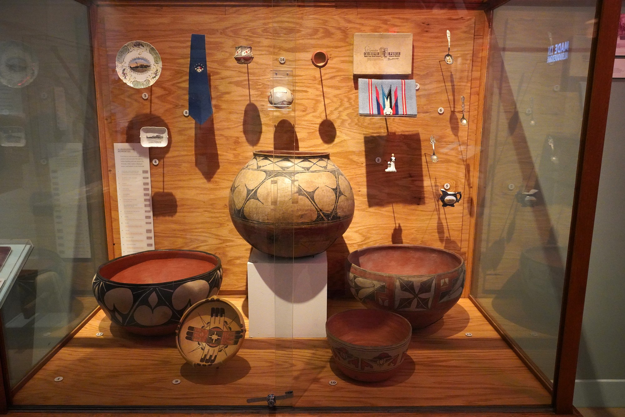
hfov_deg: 63.7
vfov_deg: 45.0
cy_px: 208
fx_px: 504
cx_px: 312
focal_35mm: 29
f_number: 6.3
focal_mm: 29
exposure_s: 1/80
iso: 10000
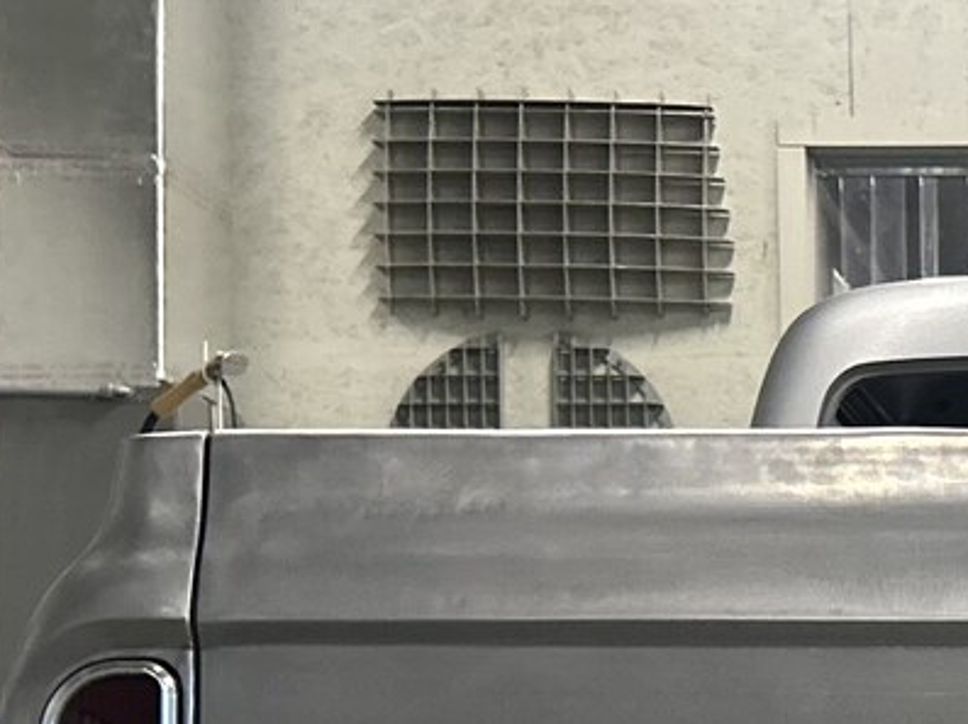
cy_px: 1034
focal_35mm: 118
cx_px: 1343
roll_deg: +0.8
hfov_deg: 15.7
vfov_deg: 12.0
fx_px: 3297
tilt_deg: -0.8
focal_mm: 5.7
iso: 400
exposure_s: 1/60
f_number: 1.5
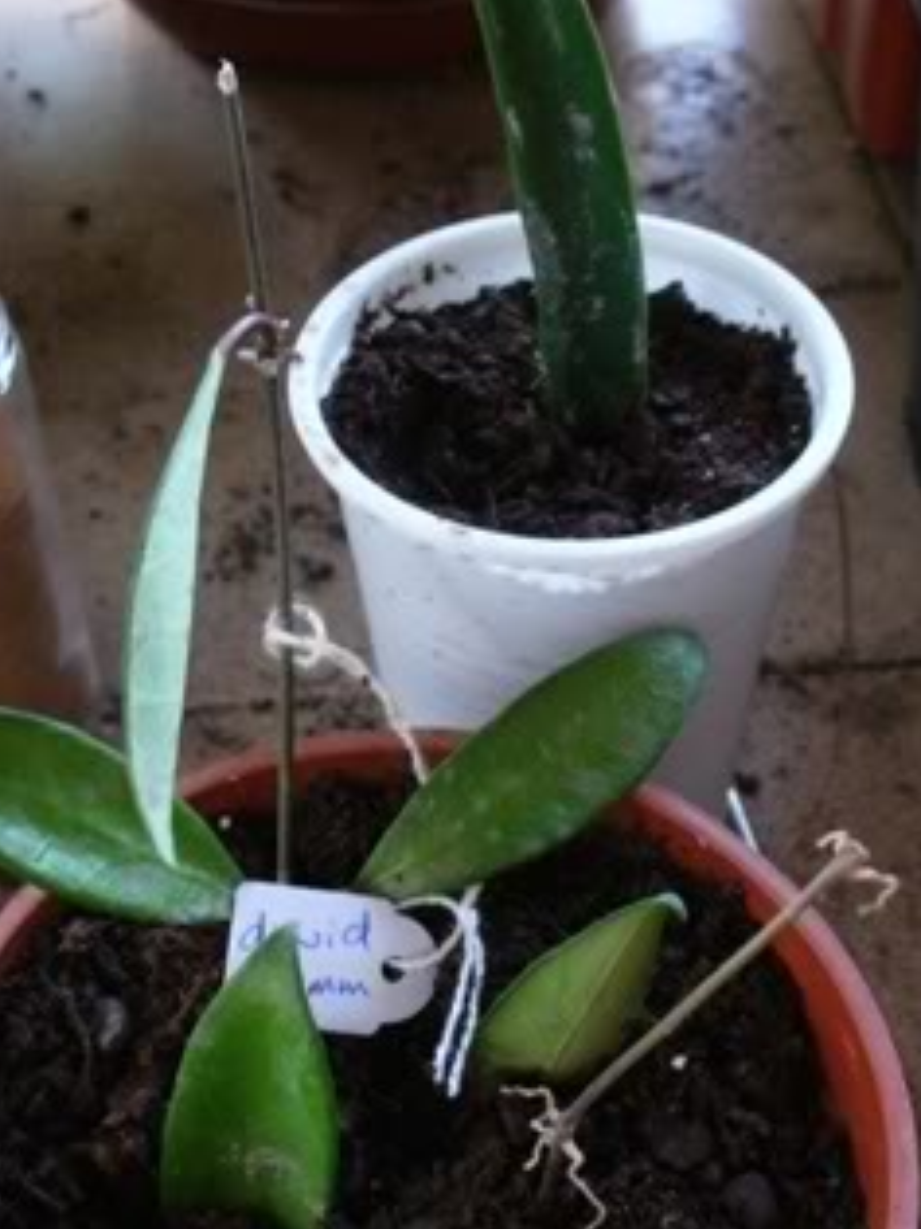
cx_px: 457
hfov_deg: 30.9
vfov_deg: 40.3
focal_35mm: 47
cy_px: 706
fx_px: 1668
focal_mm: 6.1
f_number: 2.8
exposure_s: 1/13
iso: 200
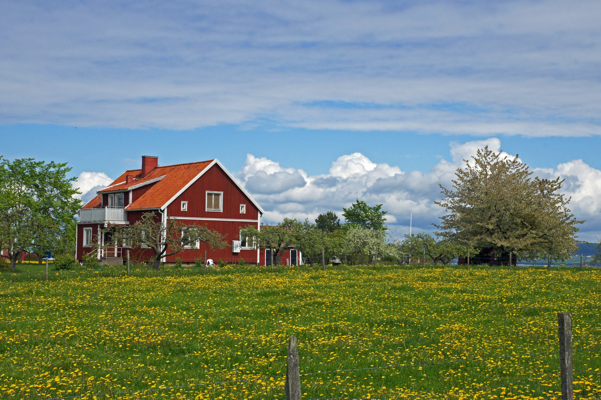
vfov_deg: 22.6
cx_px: 300
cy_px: 200
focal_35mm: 60
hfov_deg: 33.4
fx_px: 1001
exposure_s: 1/640
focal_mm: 40
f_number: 13
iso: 400
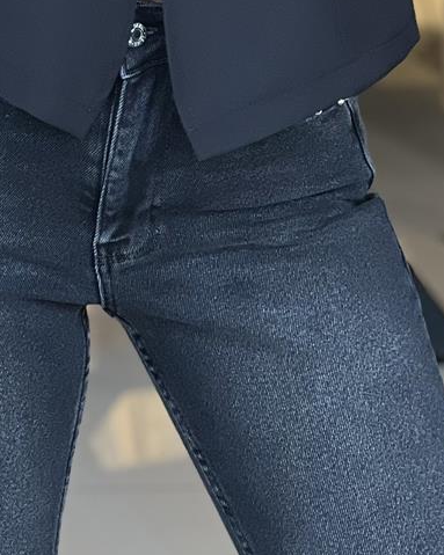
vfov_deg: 7.5
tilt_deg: -7.3
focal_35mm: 251
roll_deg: +0.2
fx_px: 4124
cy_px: -349
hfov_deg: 6.2
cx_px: 155
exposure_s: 1/100
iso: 80
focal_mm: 9
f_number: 2.8
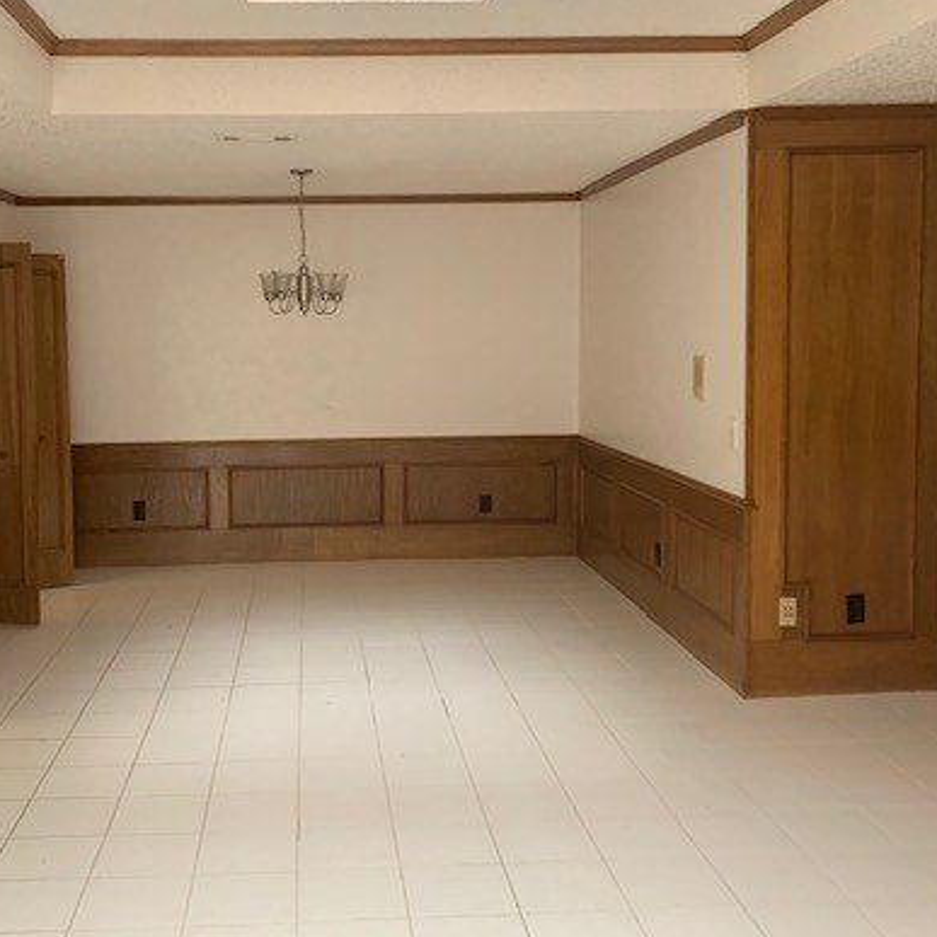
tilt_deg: -1.0
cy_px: 419
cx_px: 366
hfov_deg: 43.6
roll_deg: +1.1
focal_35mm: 38
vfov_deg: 43.8
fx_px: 1164
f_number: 1.8
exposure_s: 1/60
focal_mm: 4.25
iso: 250
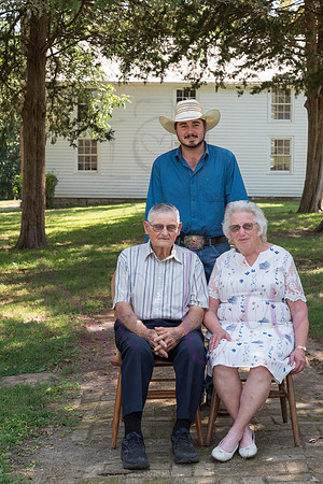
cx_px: 162
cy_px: 242
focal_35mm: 66
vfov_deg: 30.5
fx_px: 888
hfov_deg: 20.6
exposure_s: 1/200
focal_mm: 66
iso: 500
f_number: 8
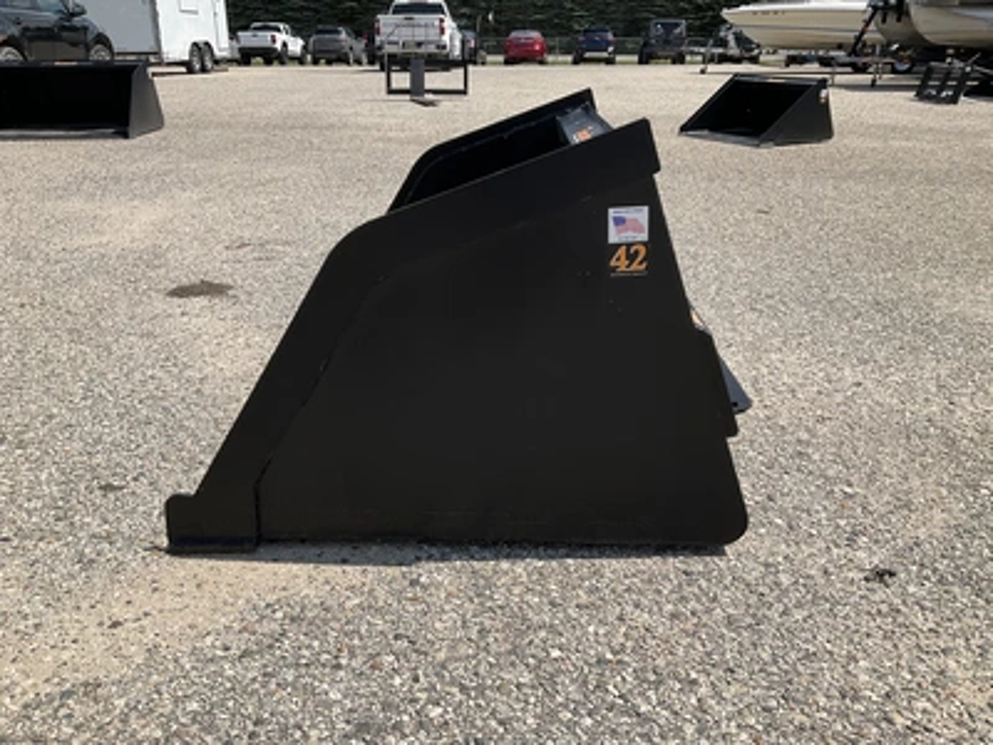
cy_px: 372
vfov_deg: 48.2
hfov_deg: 61.7
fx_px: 832
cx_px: 496
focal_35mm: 29
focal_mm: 3
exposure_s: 1/2058
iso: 25
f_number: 1.8
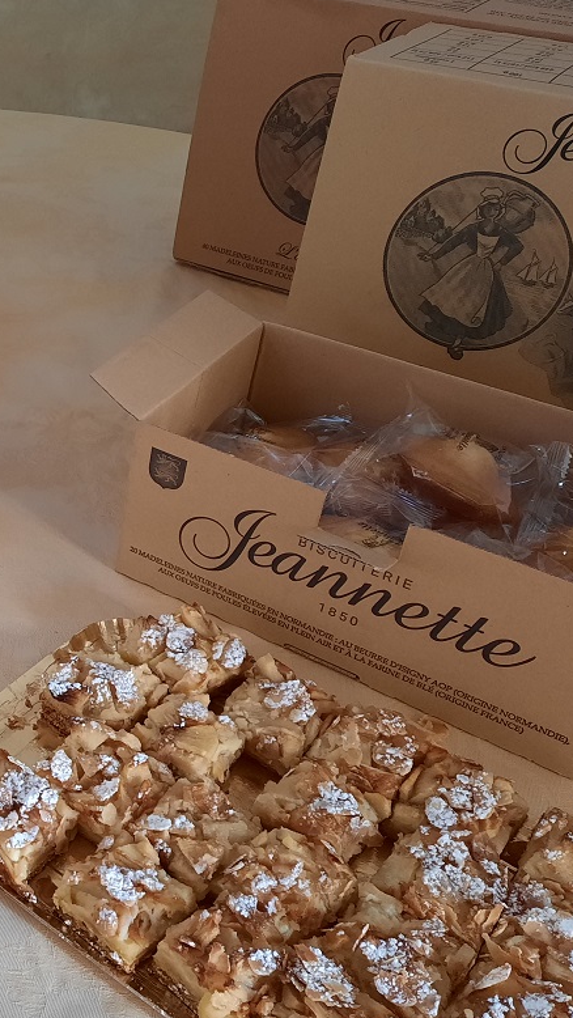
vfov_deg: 48.3
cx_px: -132
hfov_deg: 25.2
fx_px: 1134
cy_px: 547
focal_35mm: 42
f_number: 2
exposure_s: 1/50
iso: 320
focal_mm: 4.6
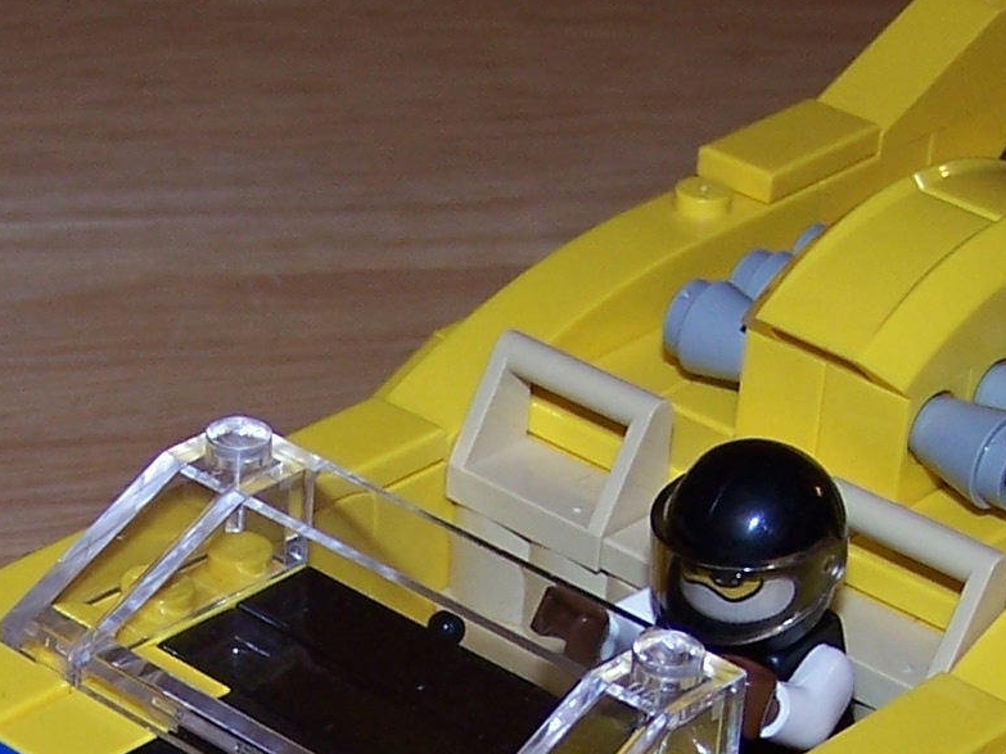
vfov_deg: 11.6
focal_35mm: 125
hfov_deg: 15.7
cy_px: 916
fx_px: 3632
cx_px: 302
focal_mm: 6.3
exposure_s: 1/60
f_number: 2.8
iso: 80
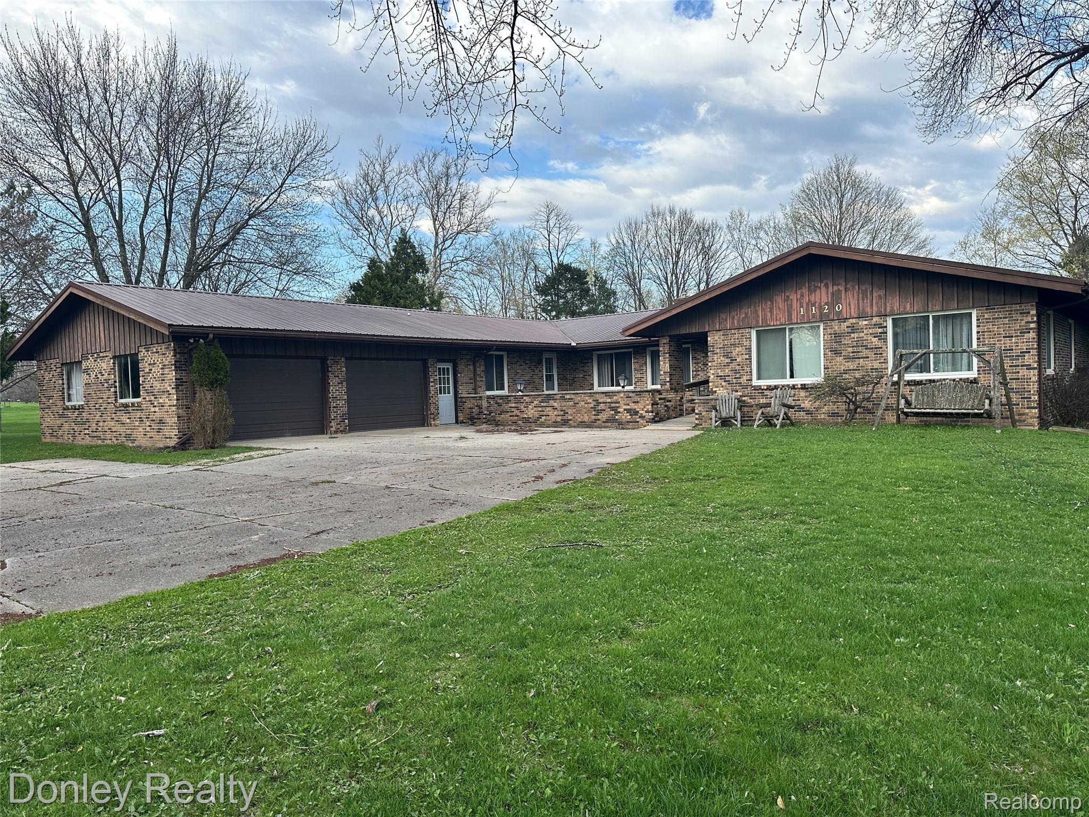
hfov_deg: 71.6
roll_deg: +1.6
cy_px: 408
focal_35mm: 24
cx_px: 544
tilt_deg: -1.9
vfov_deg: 56.8
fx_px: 755
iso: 80
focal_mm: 6.86
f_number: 1.78
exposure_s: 1/1562
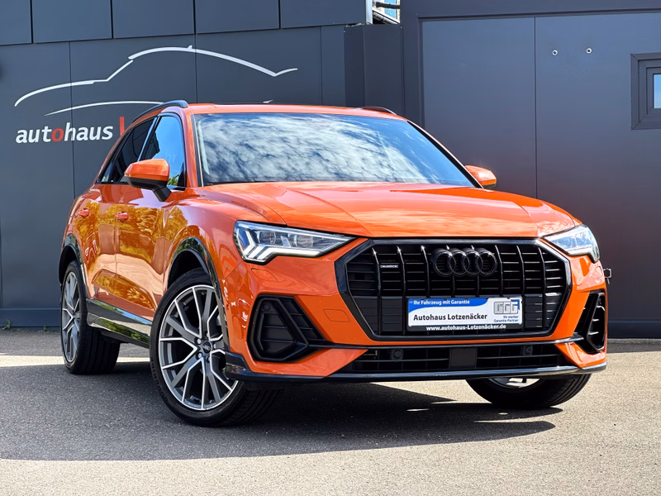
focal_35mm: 77
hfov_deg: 25.3
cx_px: 330
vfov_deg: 19.1
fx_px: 1470
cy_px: 248
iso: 32
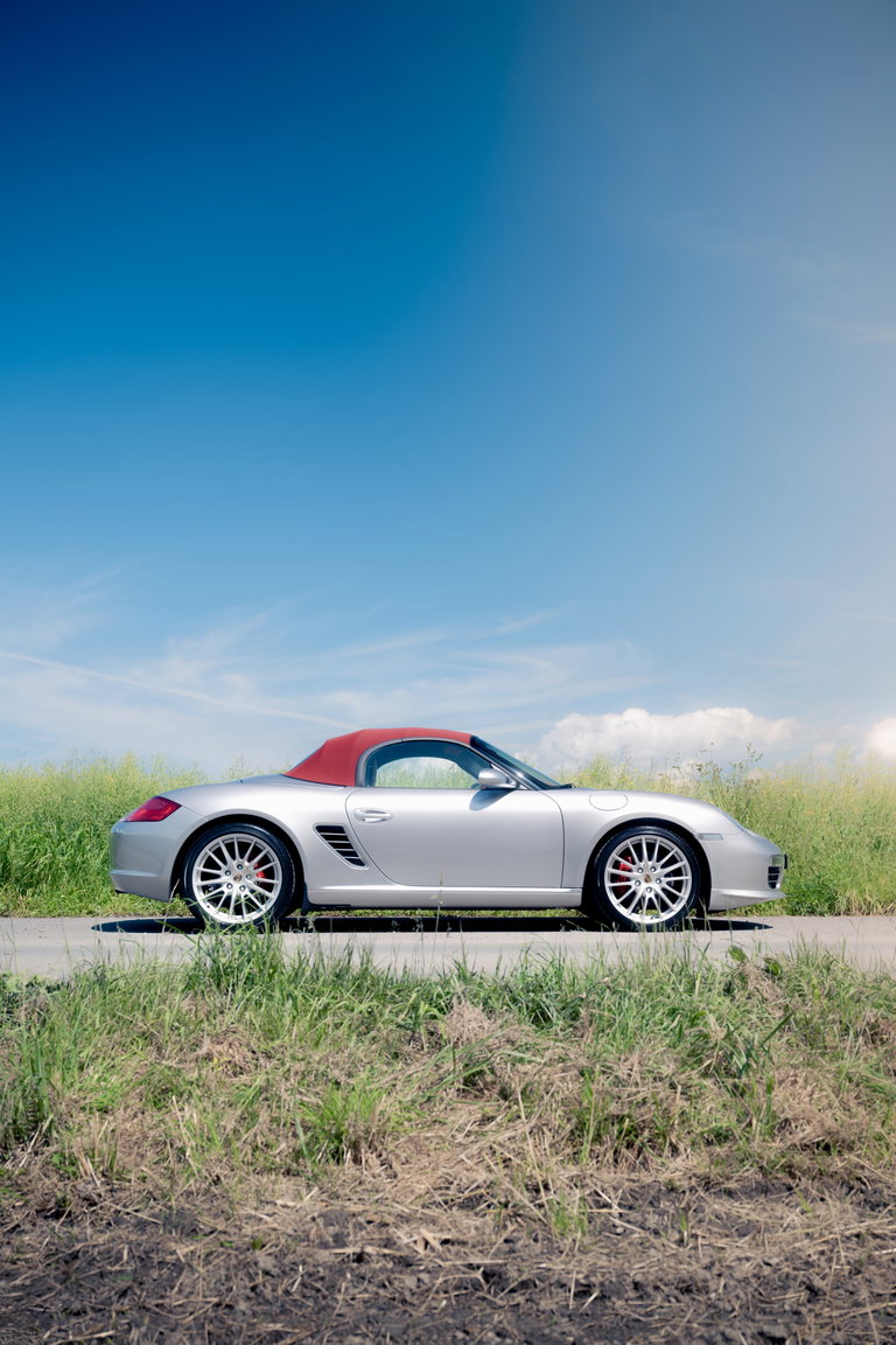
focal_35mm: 37
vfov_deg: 51.9
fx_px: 1381
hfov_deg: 35.9
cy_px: 672
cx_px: 448
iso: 100
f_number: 4.5
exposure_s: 1/250
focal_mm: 37
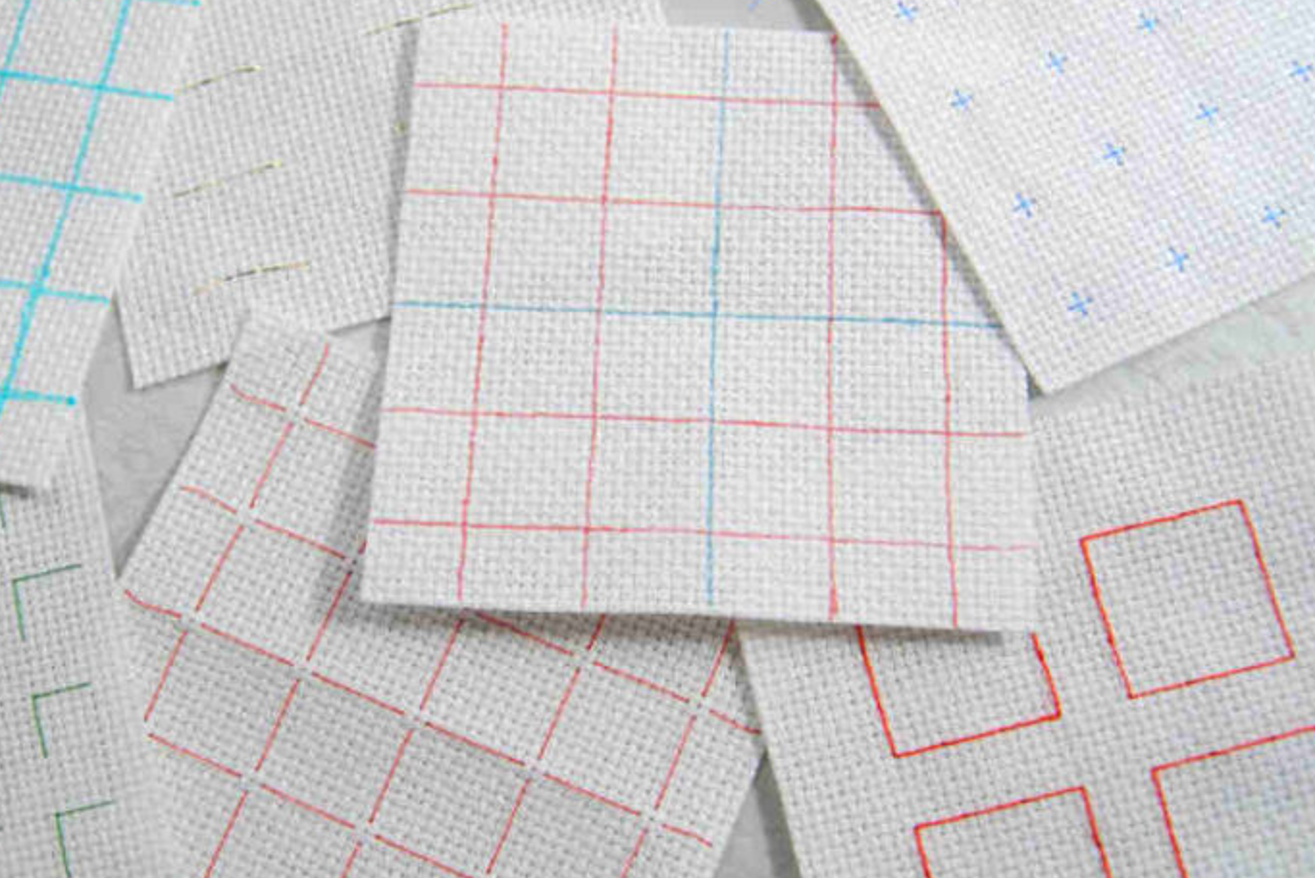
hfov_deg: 45.4
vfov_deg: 31.4
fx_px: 1562
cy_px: 432
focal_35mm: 43
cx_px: 512
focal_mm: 19
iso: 200
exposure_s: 1/25
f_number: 6.3
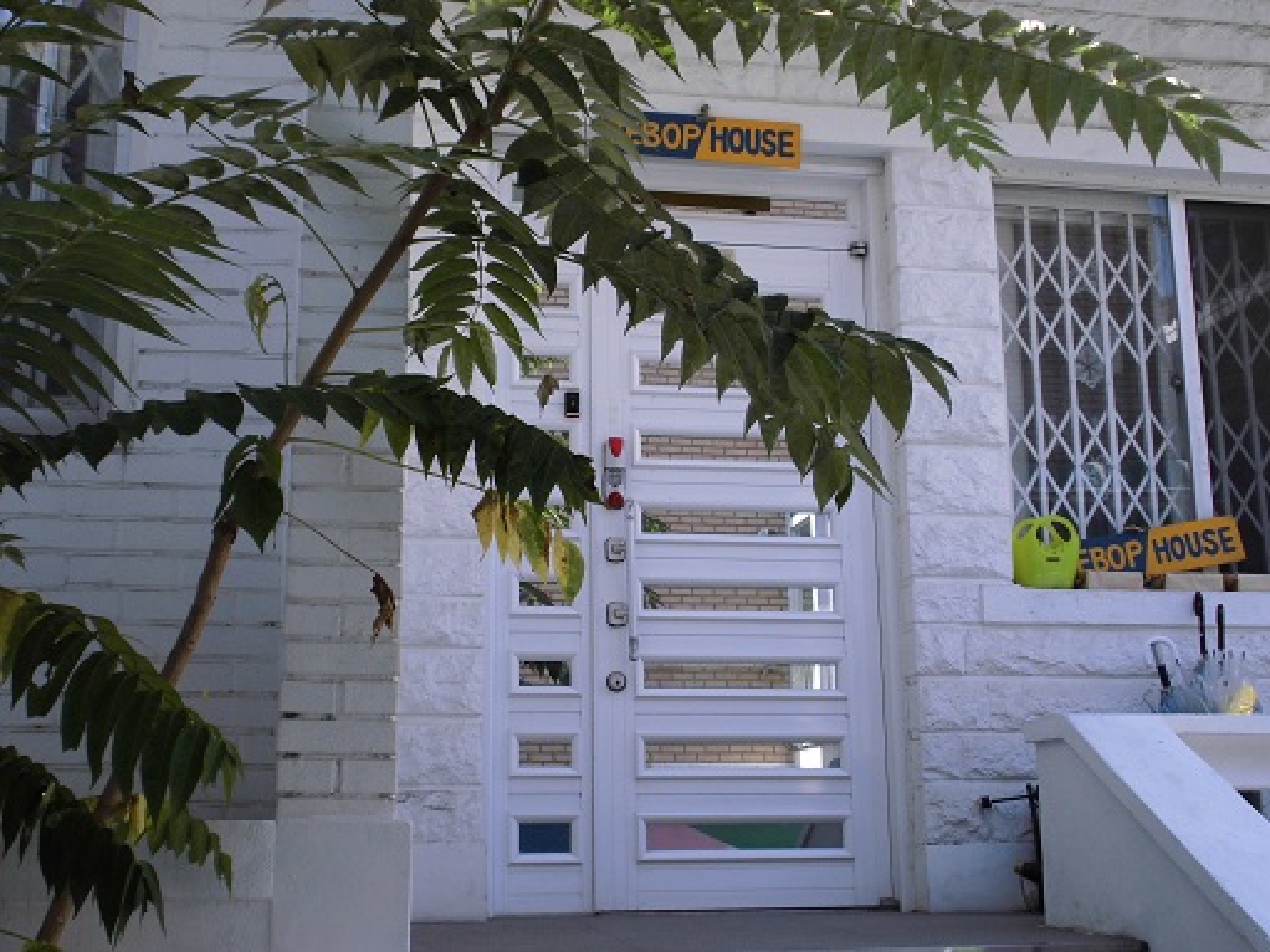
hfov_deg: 43.0
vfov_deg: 32.9
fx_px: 1614
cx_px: 635
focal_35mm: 44
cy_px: 476
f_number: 4.2
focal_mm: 7.9
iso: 64
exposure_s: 1/125
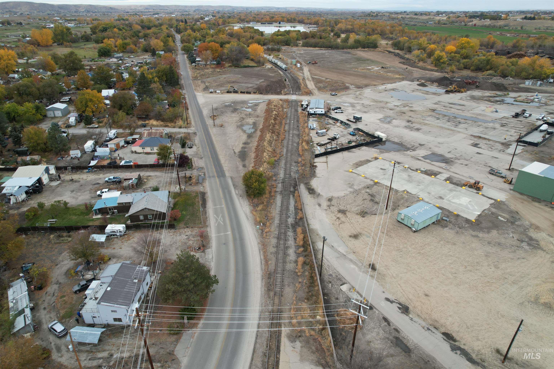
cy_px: 184
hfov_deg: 78.6
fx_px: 339
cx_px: 277
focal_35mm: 22
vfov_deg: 57.2
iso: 100
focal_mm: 8.38
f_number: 2.8
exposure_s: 1/80
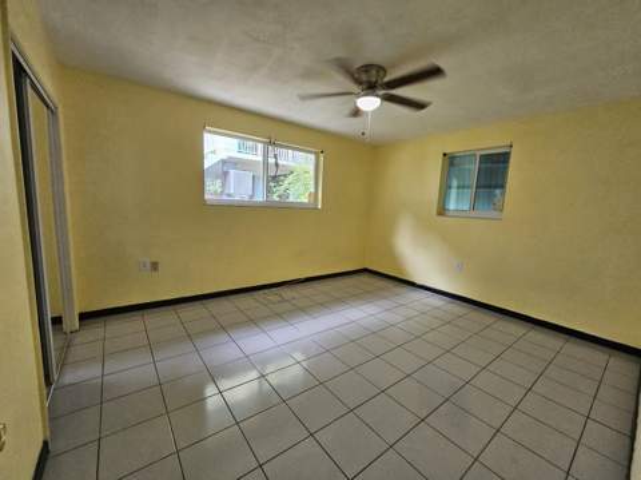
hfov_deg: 106.2
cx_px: 320
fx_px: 240
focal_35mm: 13
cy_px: 240
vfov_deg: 89.8
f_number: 2.2
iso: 200
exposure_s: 1/60
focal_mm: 2.2
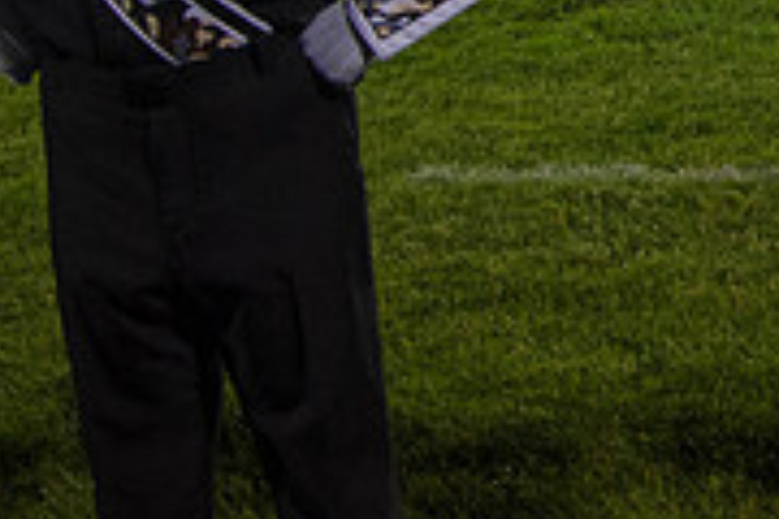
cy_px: -133
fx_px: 2445
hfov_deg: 16.6
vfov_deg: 11.8
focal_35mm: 113
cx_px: 1151
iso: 5000
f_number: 3.8
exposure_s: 1/160
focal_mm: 28
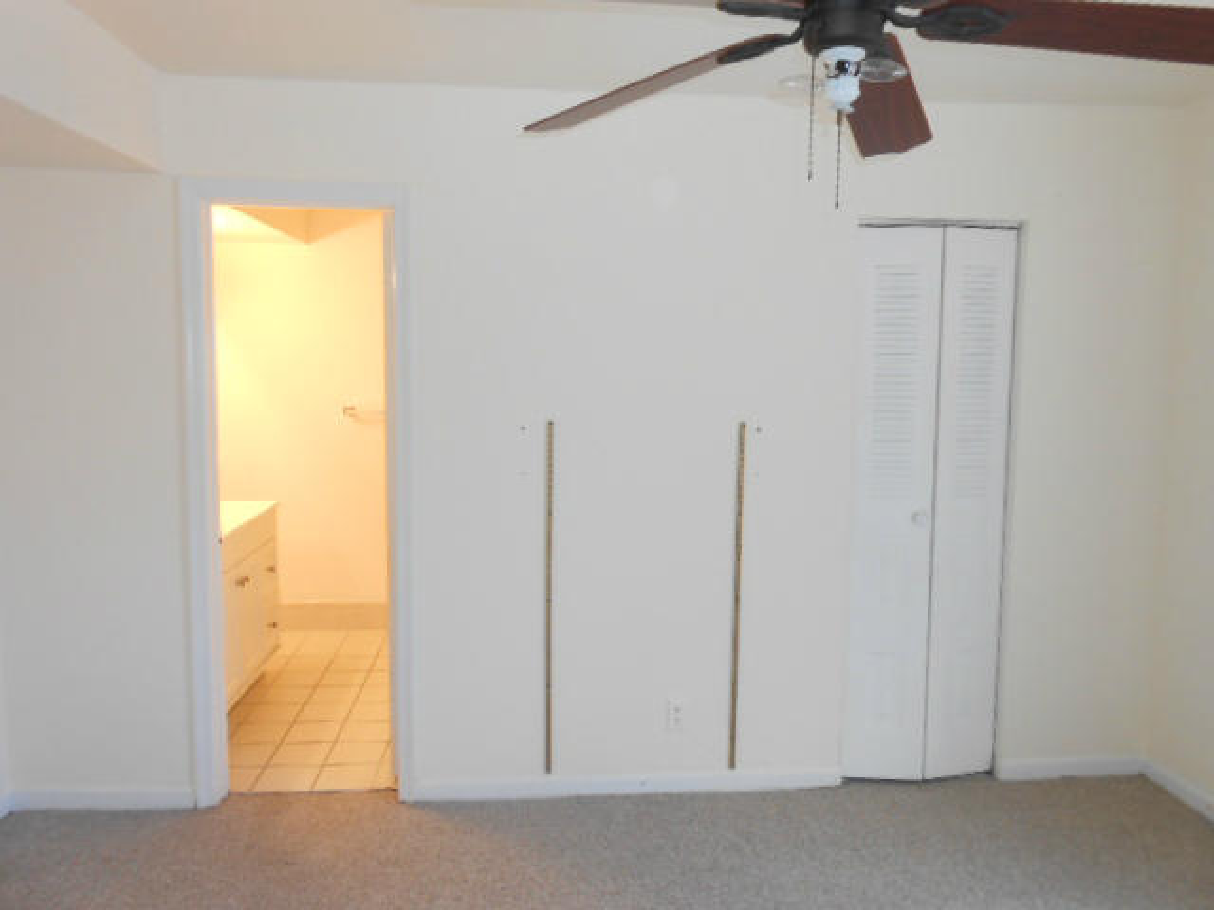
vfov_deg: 53.1
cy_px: 455
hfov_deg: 67.3
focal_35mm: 26
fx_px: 912
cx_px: 607
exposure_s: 1/30
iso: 160
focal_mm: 4.6
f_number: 3.5
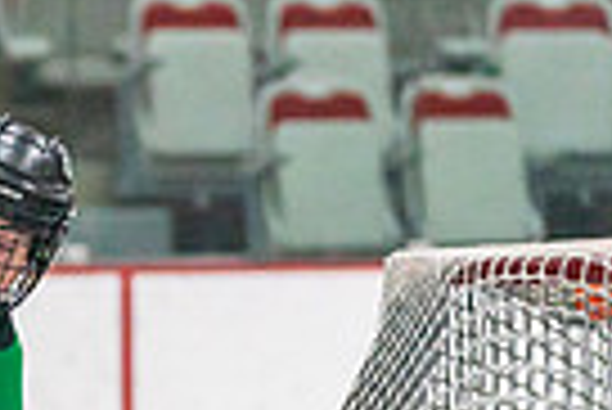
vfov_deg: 2.7
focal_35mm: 515
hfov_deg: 4.0
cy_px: 719
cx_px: -266
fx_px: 8764
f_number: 2.8
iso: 4000
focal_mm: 121
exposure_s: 1/1600
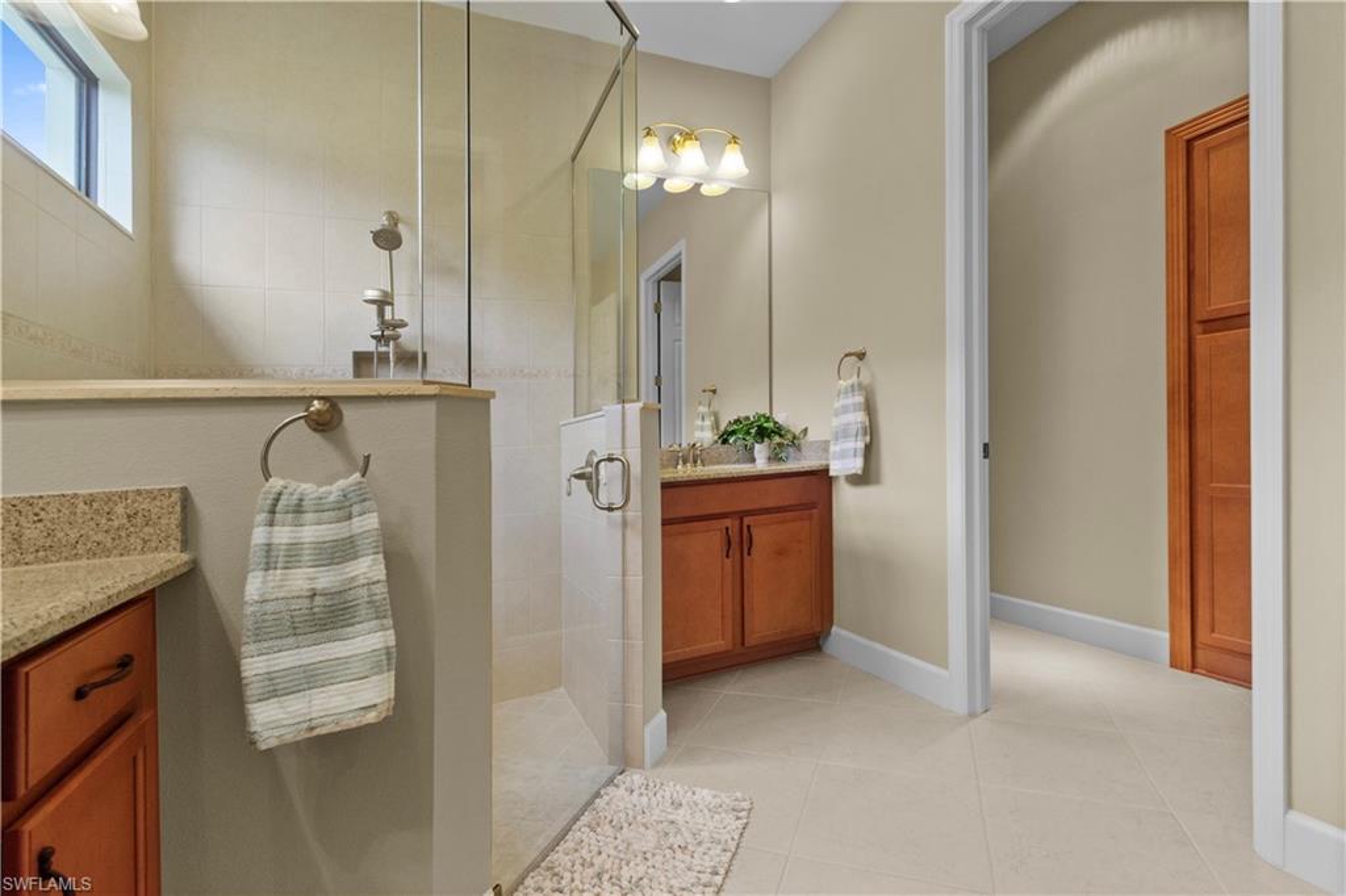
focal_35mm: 15
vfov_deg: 77.3
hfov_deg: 100.4
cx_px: 673
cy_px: 448
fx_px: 561
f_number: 4.5
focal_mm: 10
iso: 800
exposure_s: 1/80
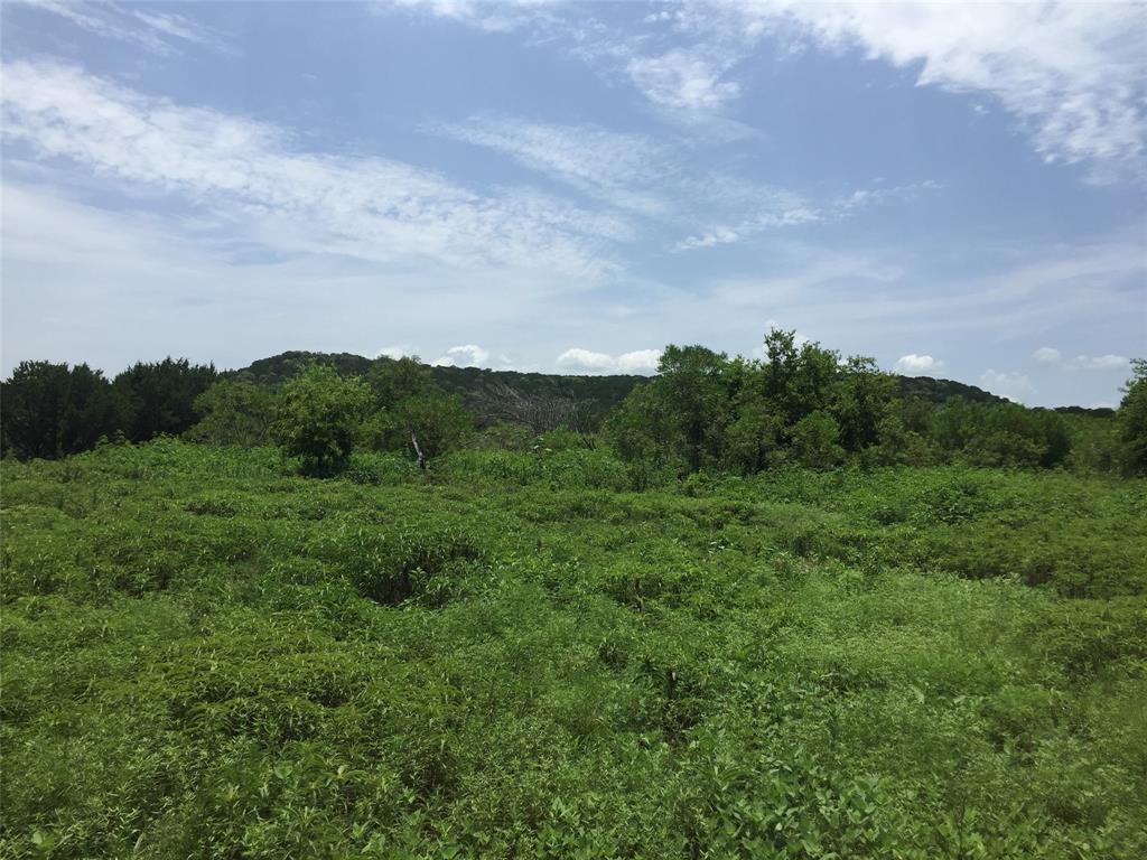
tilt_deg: +2.6
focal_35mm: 29
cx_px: 574
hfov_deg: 61.7
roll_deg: -2.6
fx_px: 961
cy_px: 430
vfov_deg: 48.2
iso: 32
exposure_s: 1/2825
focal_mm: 4.15
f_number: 2.2
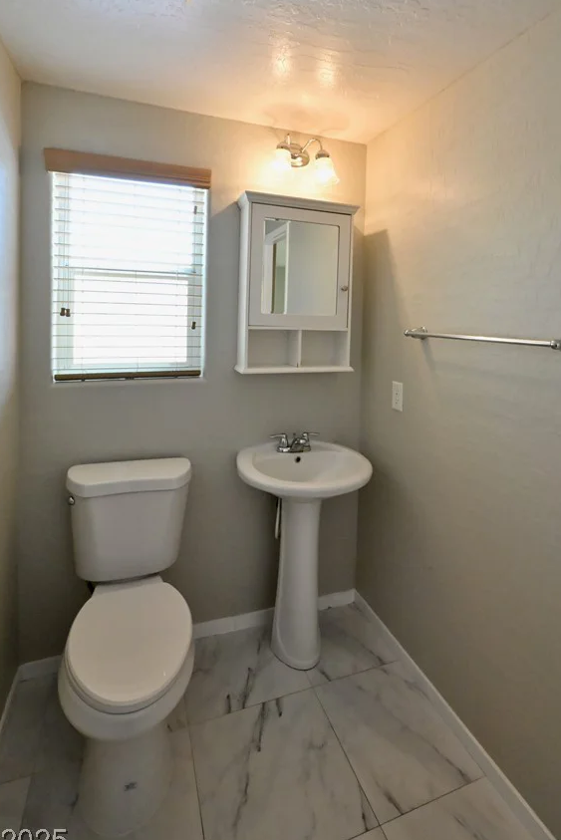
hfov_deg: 67.4
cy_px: 331
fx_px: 420
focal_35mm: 18
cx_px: 286
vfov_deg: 88.7
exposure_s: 1/60
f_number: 20
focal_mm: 14
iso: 10000
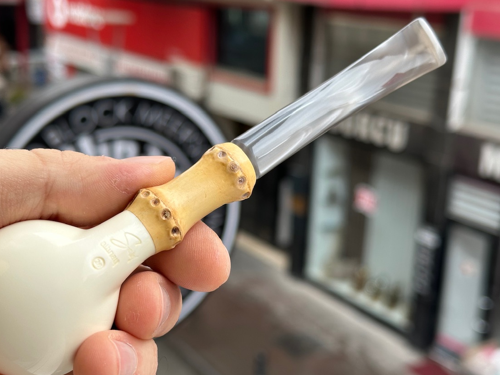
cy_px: 204
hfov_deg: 34.3
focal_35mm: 56
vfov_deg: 26.1
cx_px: 217
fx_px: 809
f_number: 1.78
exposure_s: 1/489
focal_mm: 6.86
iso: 64
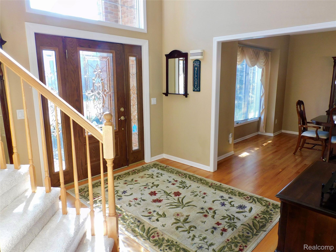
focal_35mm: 24
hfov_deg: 71.6
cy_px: 126
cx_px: 168
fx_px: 233
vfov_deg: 56.8
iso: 125
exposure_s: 1/60
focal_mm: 4.3
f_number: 3.3
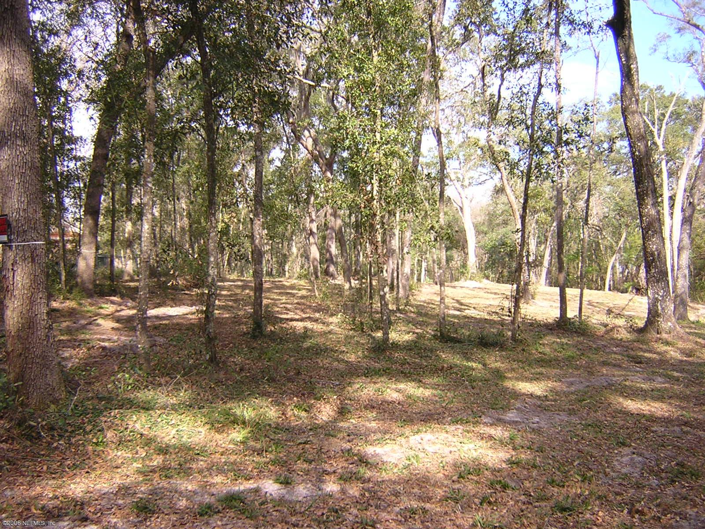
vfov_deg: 39.7
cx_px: 352
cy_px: 264
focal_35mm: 36
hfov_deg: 51.4
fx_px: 733
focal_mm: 4.7
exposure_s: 1/270
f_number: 2.6
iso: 100
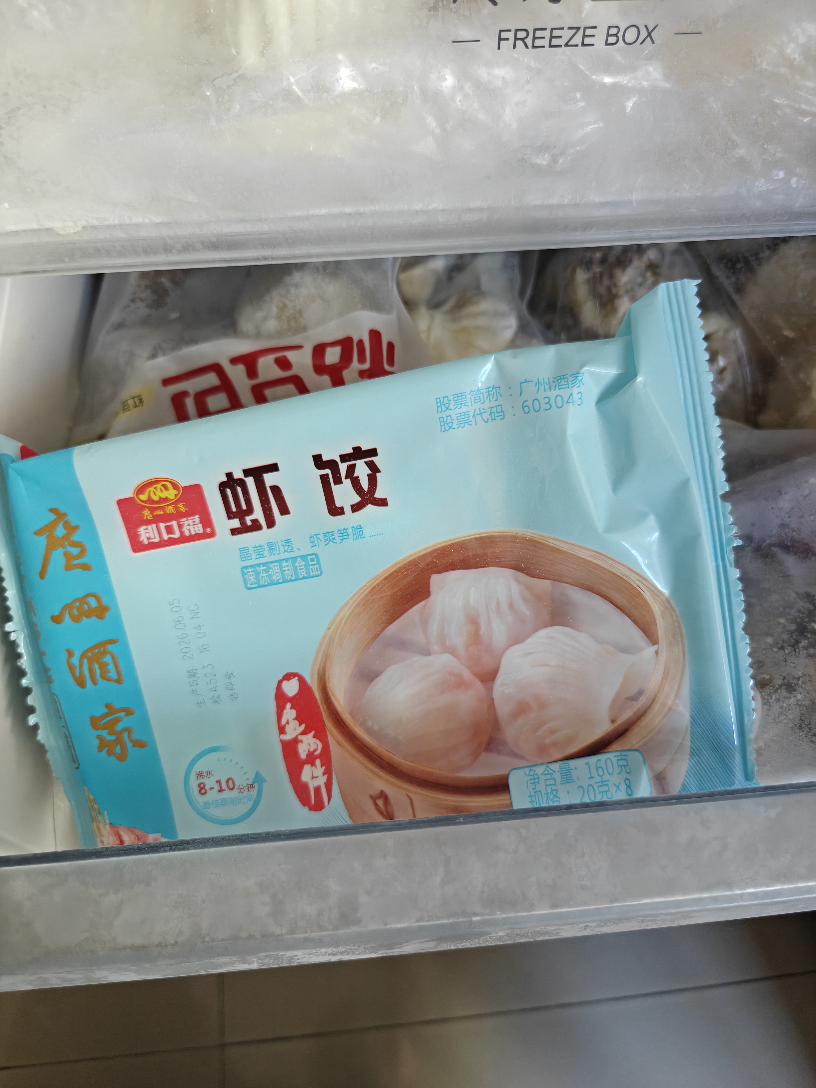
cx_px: 408
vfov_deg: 73.9
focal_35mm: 23
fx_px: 723
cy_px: 544
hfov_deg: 58.9
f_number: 1.6
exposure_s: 1/300
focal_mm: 6.06
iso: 1600
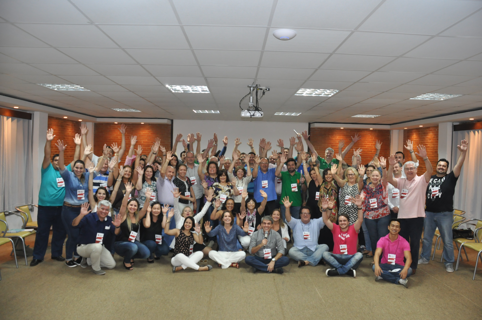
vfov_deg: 43.5
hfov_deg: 62.0
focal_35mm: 30
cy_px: 160
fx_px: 401
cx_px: 241
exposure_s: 1/60
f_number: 4.5
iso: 1000
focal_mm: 20
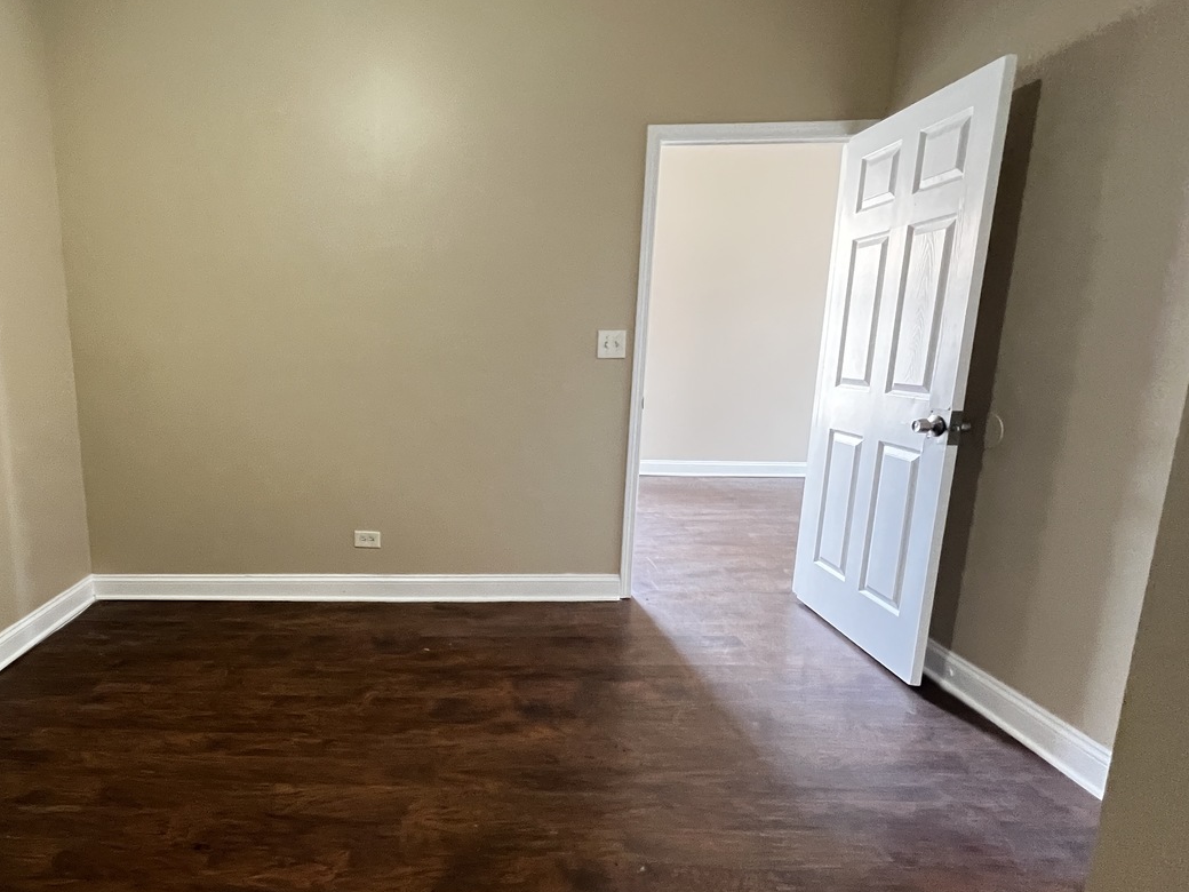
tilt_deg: -10.7
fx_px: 618
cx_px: 402
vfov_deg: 71.6
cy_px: 459
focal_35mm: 18
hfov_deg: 84.9
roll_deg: +0.8
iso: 800
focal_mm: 1.57
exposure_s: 1/60
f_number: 1.8
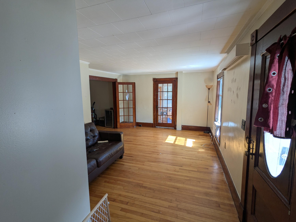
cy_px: 111
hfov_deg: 94.5
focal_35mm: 16
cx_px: 148
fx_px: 137
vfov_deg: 78.1
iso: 102
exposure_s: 1/120
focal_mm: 2.35
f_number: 2.2
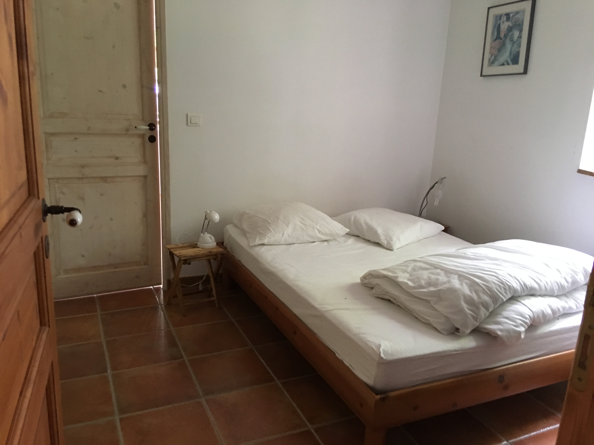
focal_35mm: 29
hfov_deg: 61.7
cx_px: 297
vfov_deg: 48.2
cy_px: 222
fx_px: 498
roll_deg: -1.9
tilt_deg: -17.0
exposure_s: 1/17
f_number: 2.2
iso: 200
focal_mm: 4.15
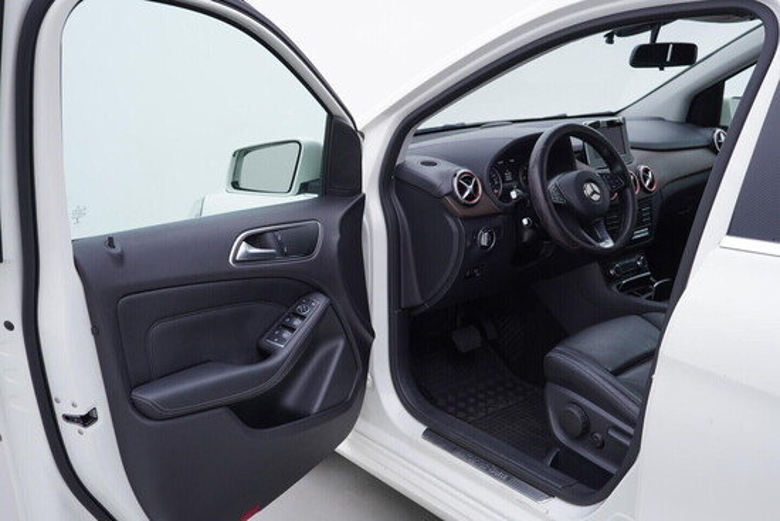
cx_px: 390
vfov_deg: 36.9
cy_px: 260
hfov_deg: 53.1
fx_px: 780
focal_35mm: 36
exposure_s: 1/60
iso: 125
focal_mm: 24
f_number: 3.5
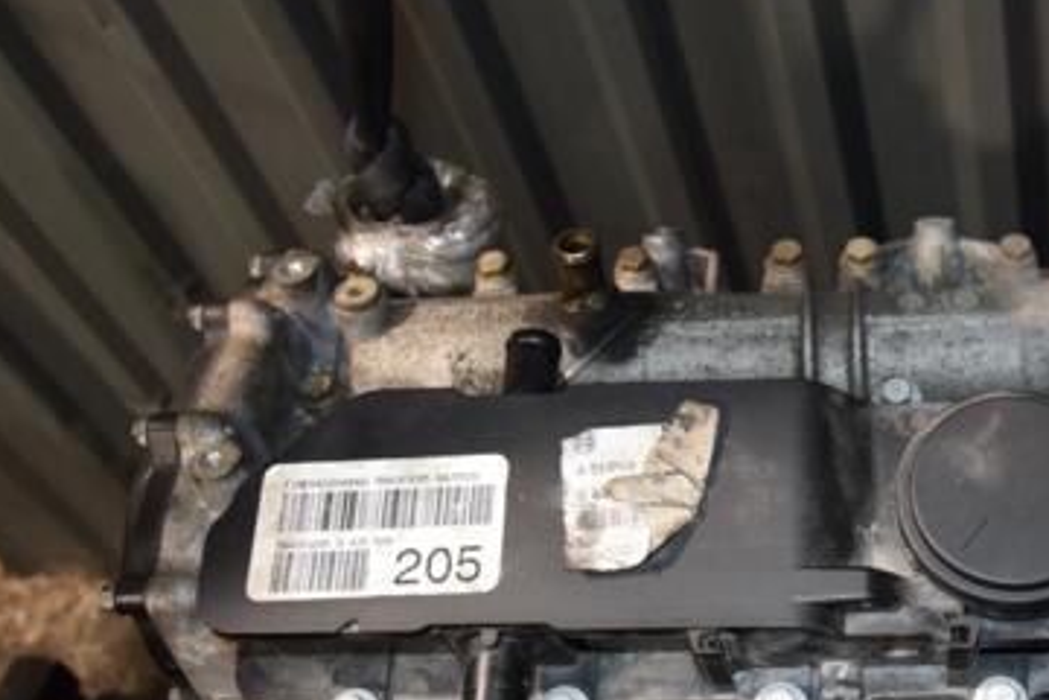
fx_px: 1311
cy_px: 455
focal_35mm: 45
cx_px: 860
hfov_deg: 41.5
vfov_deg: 29.7
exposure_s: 1/60
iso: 800
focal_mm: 18
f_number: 5
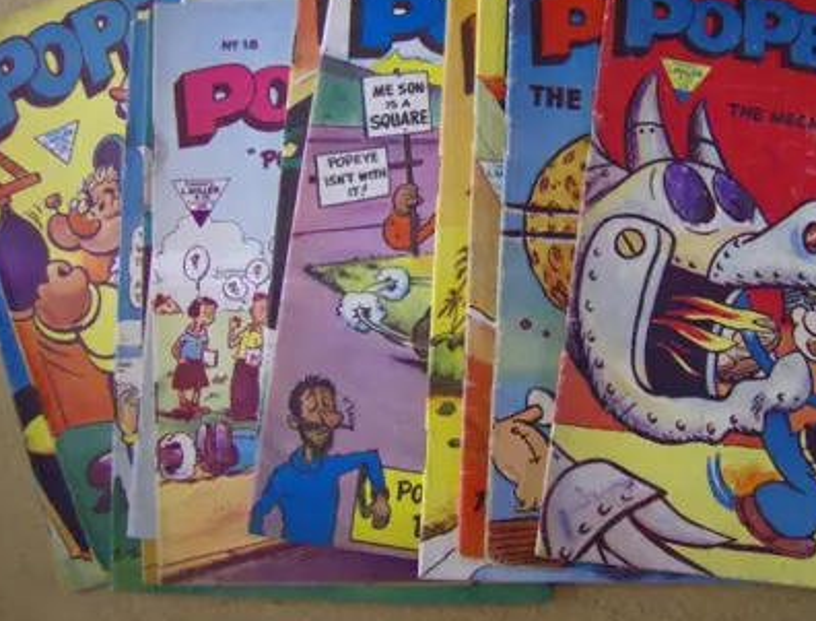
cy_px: 274
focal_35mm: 43
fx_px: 1019
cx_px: 469
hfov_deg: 43.5
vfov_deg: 33.8
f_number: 2.8
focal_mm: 6
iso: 200
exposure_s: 1/34.9
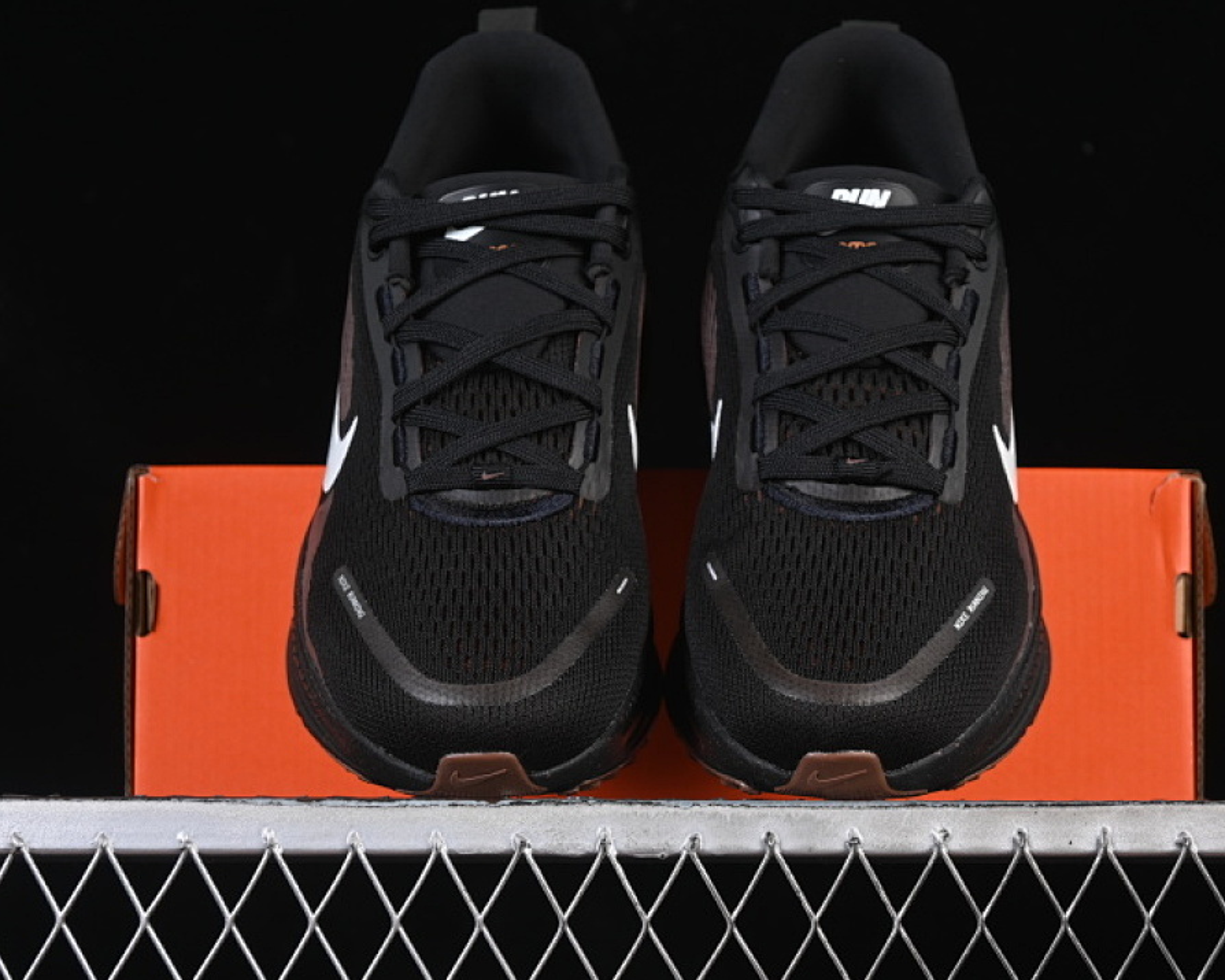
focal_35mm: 85
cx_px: 674
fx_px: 3081
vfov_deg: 18.1
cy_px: 492
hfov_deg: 22.5
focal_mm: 50
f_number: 6.3
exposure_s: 1/60
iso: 160
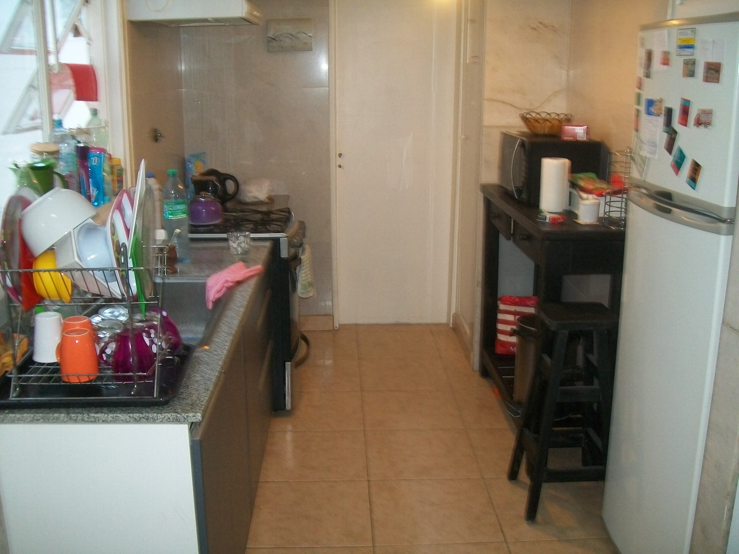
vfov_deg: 39.7
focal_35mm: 36
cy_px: 277
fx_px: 769
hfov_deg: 51.4
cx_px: 370
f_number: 2.7
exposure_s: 1/30
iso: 160
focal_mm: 6
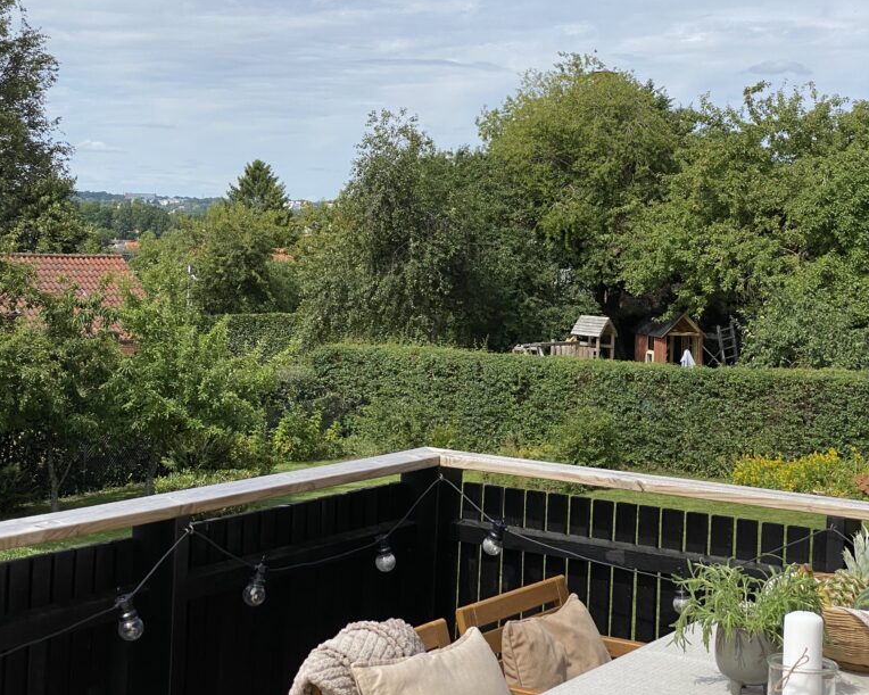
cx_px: 433
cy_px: 251
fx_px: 1749
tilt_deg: -1.4
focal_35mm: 68
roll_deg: -1.8
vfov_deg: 22.4
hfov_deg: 27.9
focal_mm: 6
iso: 20
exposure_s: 1/1996
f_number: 2
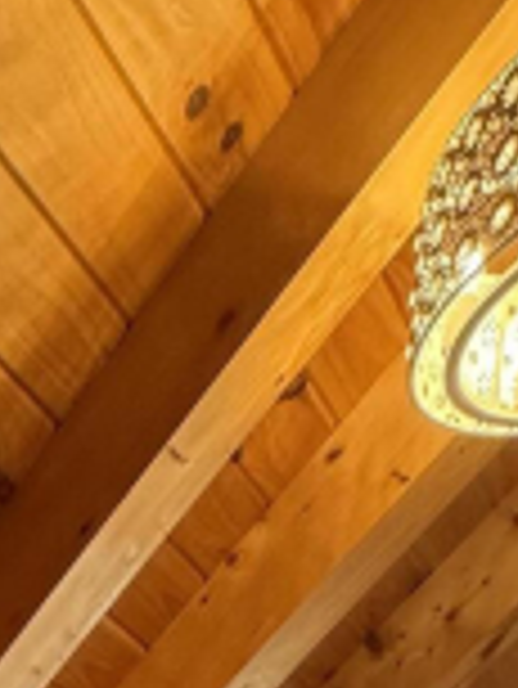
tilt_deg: -8.5
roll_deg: -0.5
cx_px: -414
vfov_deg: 17.6
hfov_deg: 18.7
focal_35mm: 61
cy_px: 1477
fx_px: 1215
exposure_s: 1/60
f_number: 2.2
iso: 320
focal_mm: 2.22
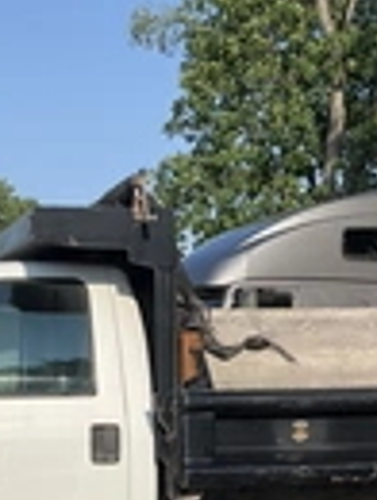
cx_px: 135
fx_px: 1288
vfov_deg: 21.1
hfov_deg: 16.6
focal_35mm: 89
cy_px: 515
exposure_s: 1/1730
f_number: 1.8
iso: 25
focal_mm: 3
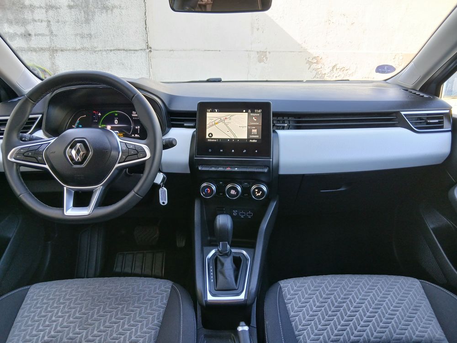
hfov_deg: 67.3
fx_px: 343
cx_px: 228
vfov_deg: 53.1
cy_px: 172
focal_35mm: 26
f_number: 1.8
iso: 125
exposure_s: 1/50
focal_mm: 3.98
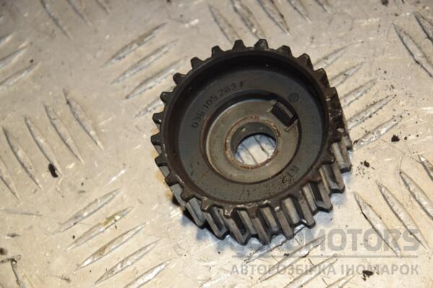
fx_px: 1894
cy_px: 144
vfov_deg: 8.7
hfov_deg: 13.0
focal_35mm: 158
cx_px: 216
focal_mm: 105
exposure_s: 1/200
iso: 800
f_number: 7.1
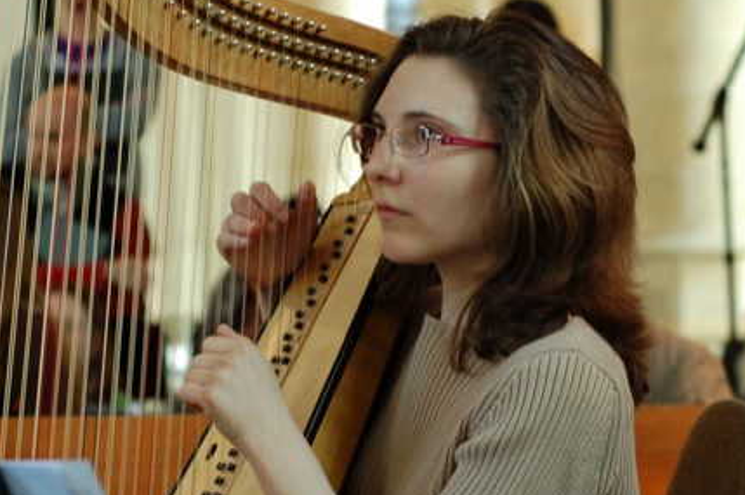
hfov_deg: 18.3
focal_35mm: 112
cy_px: 261
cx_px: 399
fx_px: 2315
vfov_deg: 12.2
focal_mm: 50
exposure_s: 1/50
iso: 800
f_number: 3.5
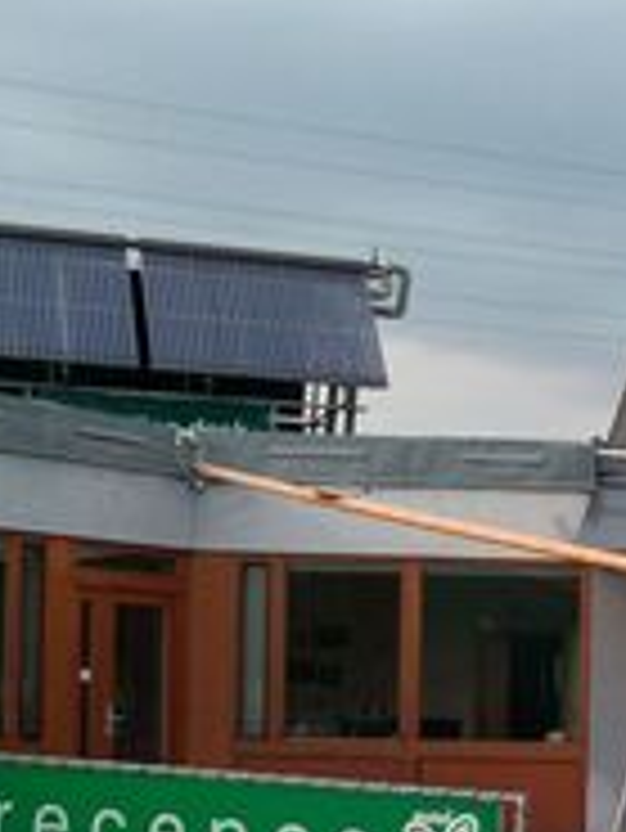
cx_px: 986
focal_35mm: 73
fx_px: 1758
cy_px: 765
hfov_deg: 17.7
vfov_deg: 25.7
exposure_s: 1/169
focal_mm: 3.46
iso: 100
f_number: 2.2
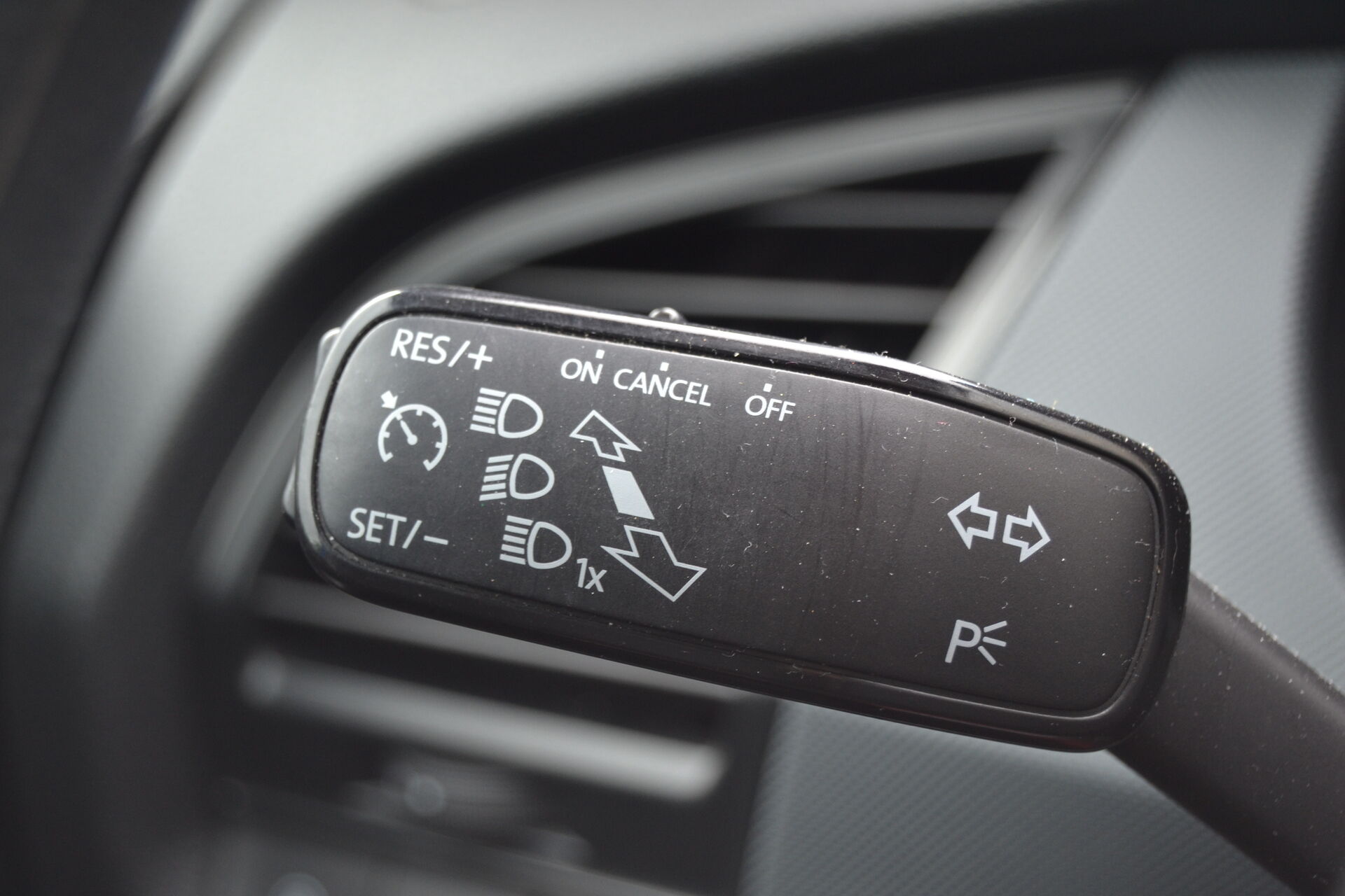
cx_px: 672
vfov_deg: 16.6
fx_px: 3082
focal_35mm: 82
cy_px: 448
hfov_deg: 24.6
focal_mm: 55
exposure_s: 1/60
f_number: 5.6
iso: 400
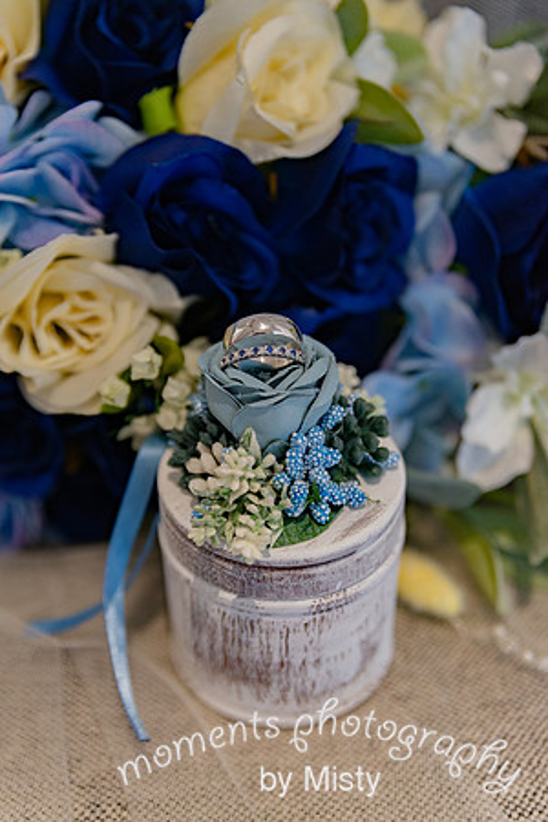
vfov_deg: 38.2
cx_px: 274
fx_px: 1187
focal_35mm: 52
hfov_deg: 26.0
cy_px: 411
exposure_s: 1/160
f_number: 2.8
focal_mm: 52
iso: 800
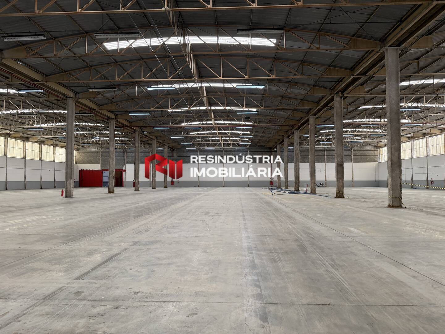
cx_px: 222
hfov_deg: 71.6
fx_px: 309
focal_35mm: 24
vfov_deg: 56.8
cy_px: 167
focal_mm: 6.76
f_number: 1.78
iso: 160
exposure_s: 1/188
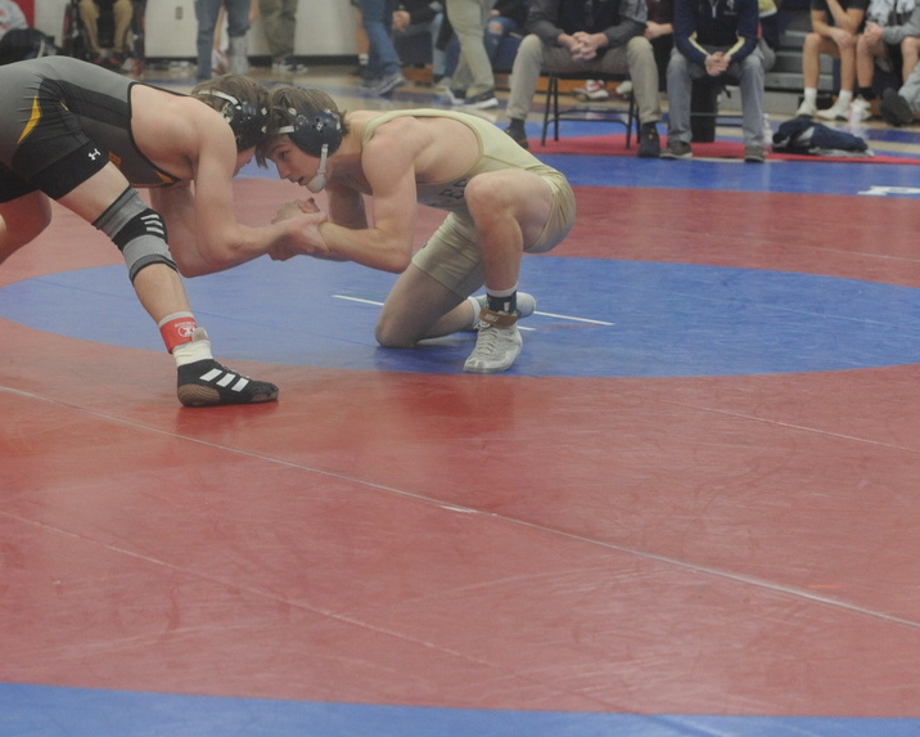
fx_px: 2996
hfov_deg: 17.4
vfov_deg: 14.0
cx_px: 222
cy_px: 289
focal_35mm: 110
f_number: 3.5
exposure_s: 1/100
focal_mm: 70
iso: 3200
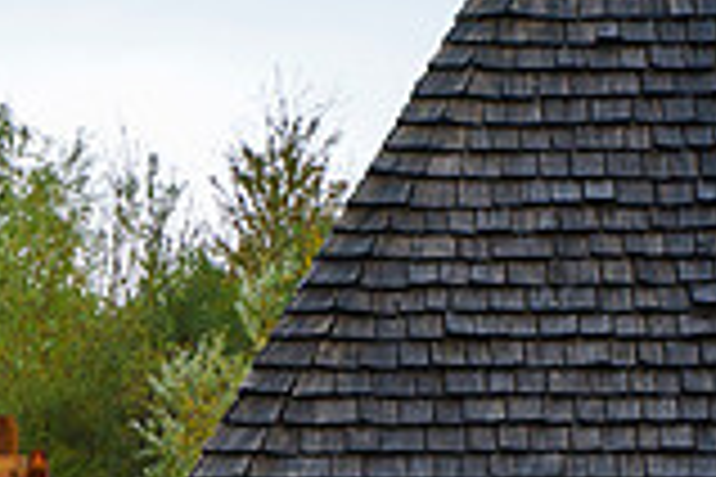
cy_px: 864
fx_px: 5767
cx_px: -226
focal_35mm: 290
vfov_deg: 4.7
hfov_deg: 7.0
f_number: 3.5
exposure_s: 1/80
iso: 400
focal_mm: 75
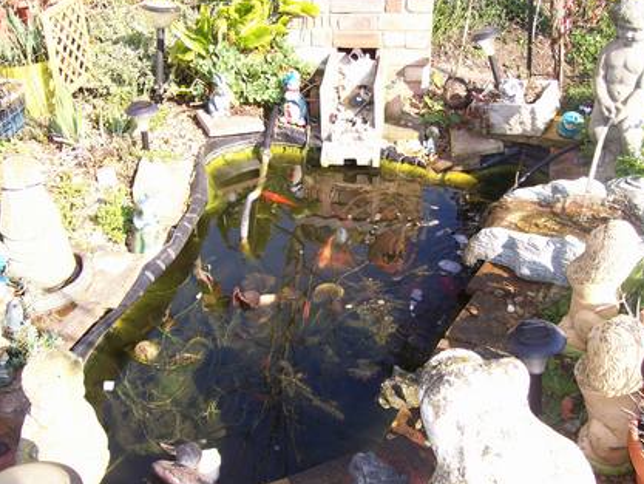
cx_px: 314
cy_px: 235
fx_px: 707
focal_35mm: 38
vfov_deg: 37.7
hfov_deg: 49.0
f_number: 2.7
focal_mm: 6
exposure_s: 1/390
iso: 80
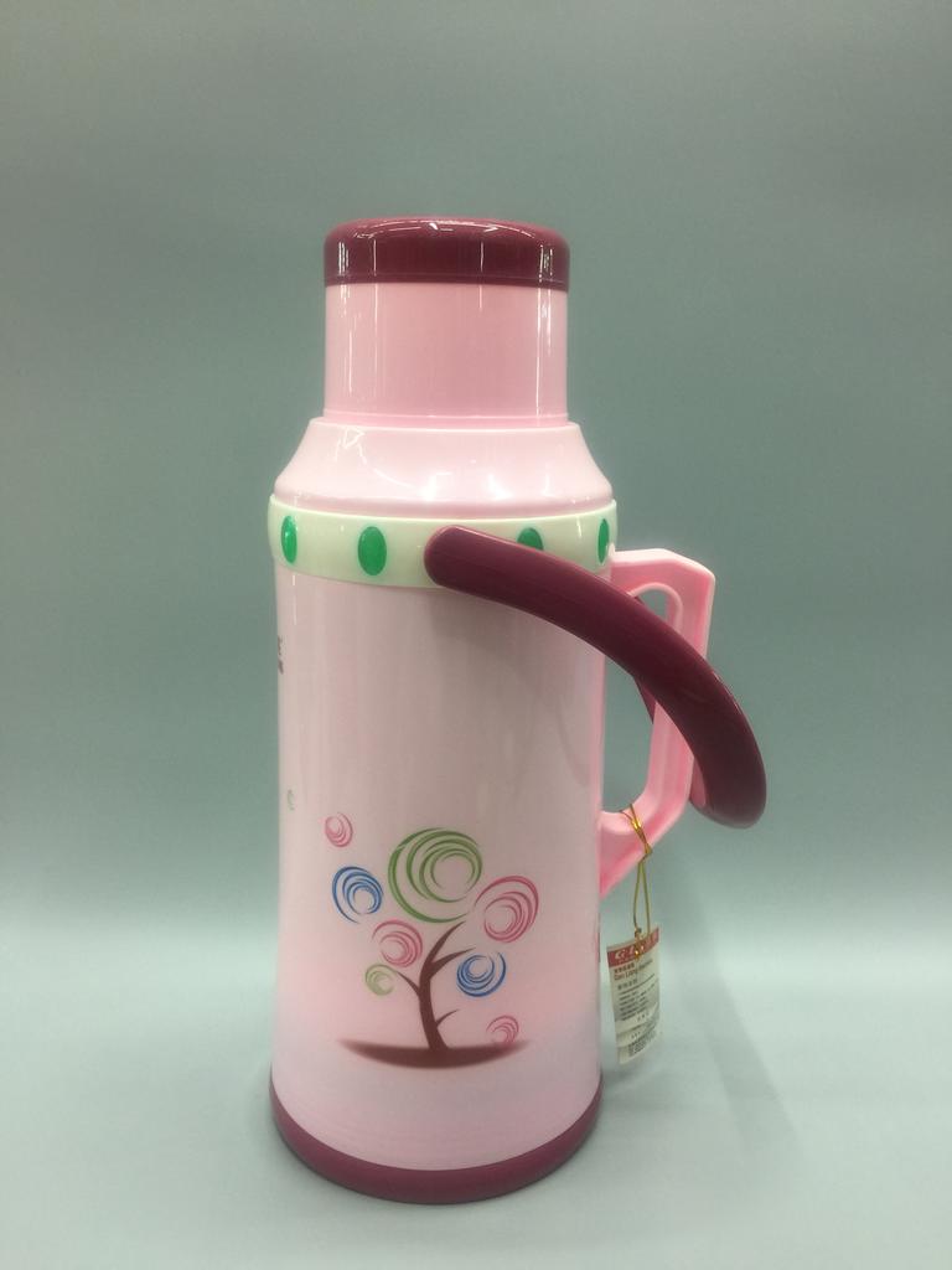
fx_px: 1063
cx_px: 476
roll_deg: +0.7
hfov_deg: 48.2
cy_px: 635
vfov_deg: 61.7
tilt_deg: -11.1
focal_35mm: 29
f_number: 2.2
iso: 40
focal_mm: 4.15
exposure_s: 1/17
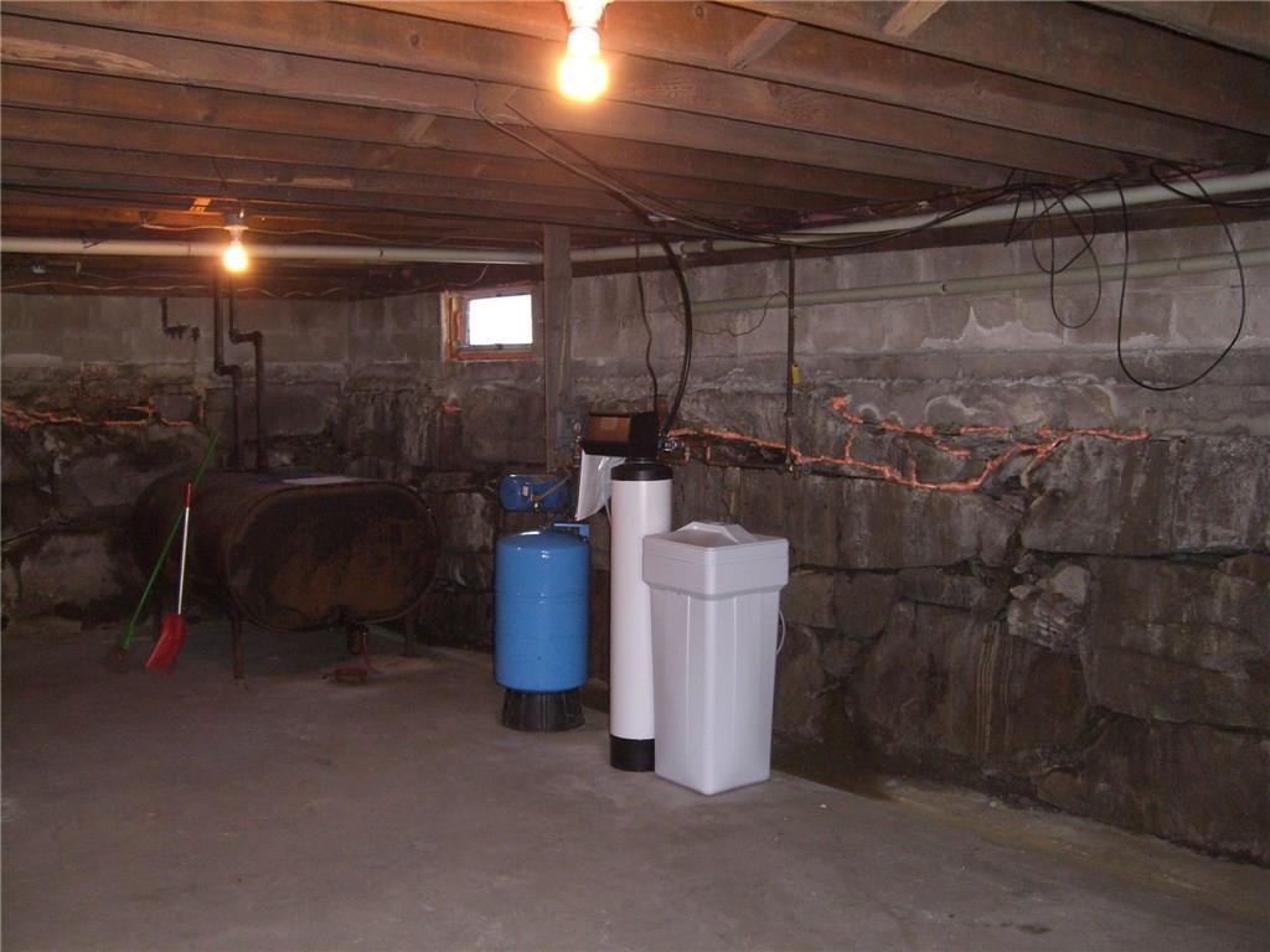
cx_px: 635
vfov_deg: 37.7
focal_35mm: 38
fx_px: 1394
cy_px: 476
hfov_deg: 49.0
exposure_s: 1/60
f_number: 2.7
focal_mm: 6.2
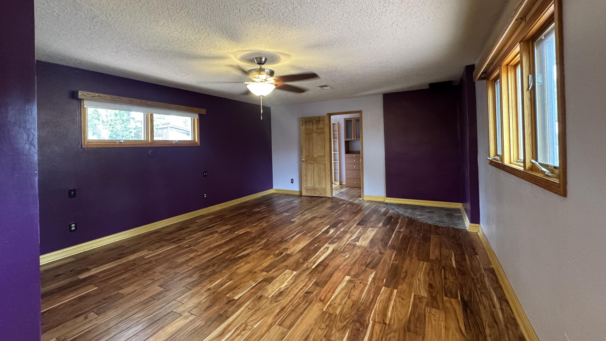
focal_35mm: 16
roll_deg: +1.2
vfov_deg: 66.7
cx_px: 299
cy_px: 145
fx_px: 257
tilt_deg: -0.7
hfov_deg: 99.4
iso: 500
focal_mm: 2.22
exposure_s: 1/60
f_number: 2.2
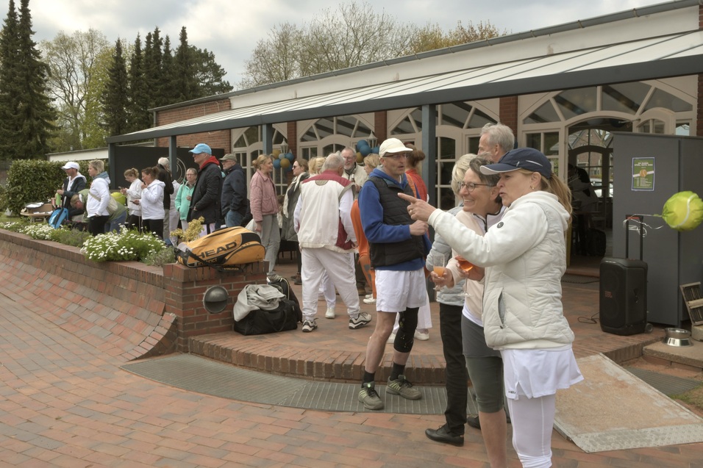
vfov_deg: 38.3
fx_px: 674
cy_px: 234
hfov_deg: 55.1
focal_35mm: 34
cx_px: 352
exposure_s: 1/160
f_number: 14
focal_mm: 23
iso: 200
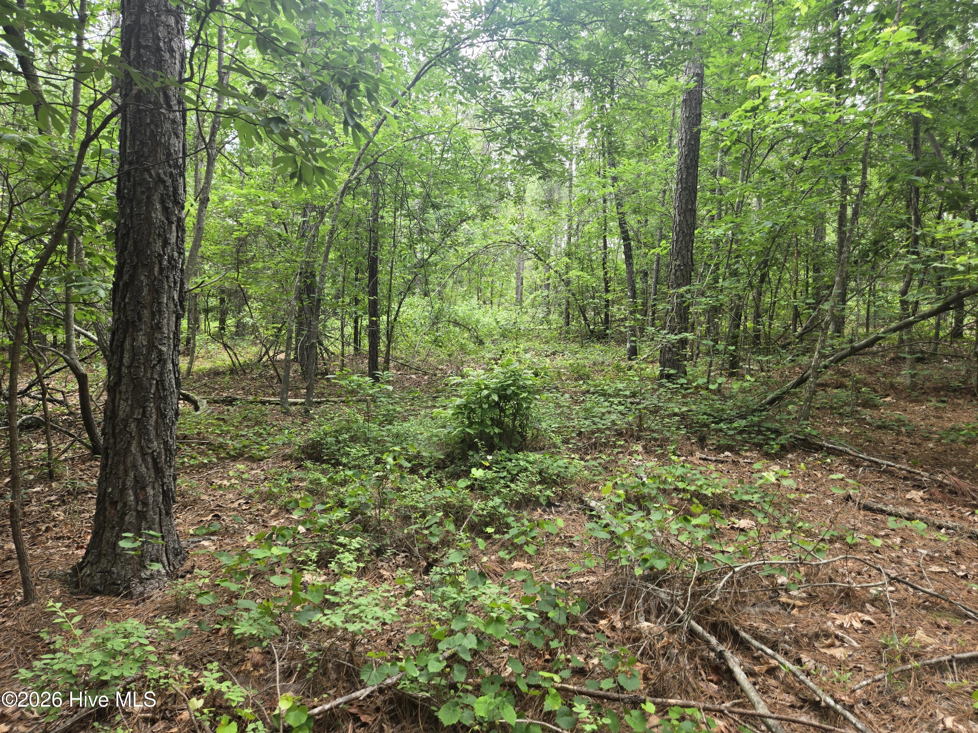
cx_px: 489
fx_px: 650
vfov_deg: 58.9
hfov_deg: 73.9
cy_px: 366
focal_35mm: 23
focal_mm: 5.4
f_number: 1.8
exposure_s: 1/180
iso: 40
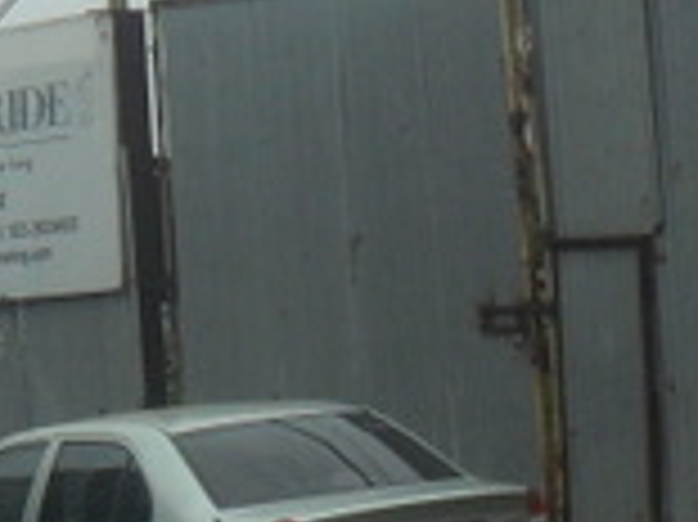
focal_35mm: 227
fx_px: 4574
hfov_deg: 8.5
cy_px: -54
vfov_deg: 6.5
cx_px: -333
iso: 100
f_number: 4.5
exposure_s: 1/1000
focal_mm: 7.8
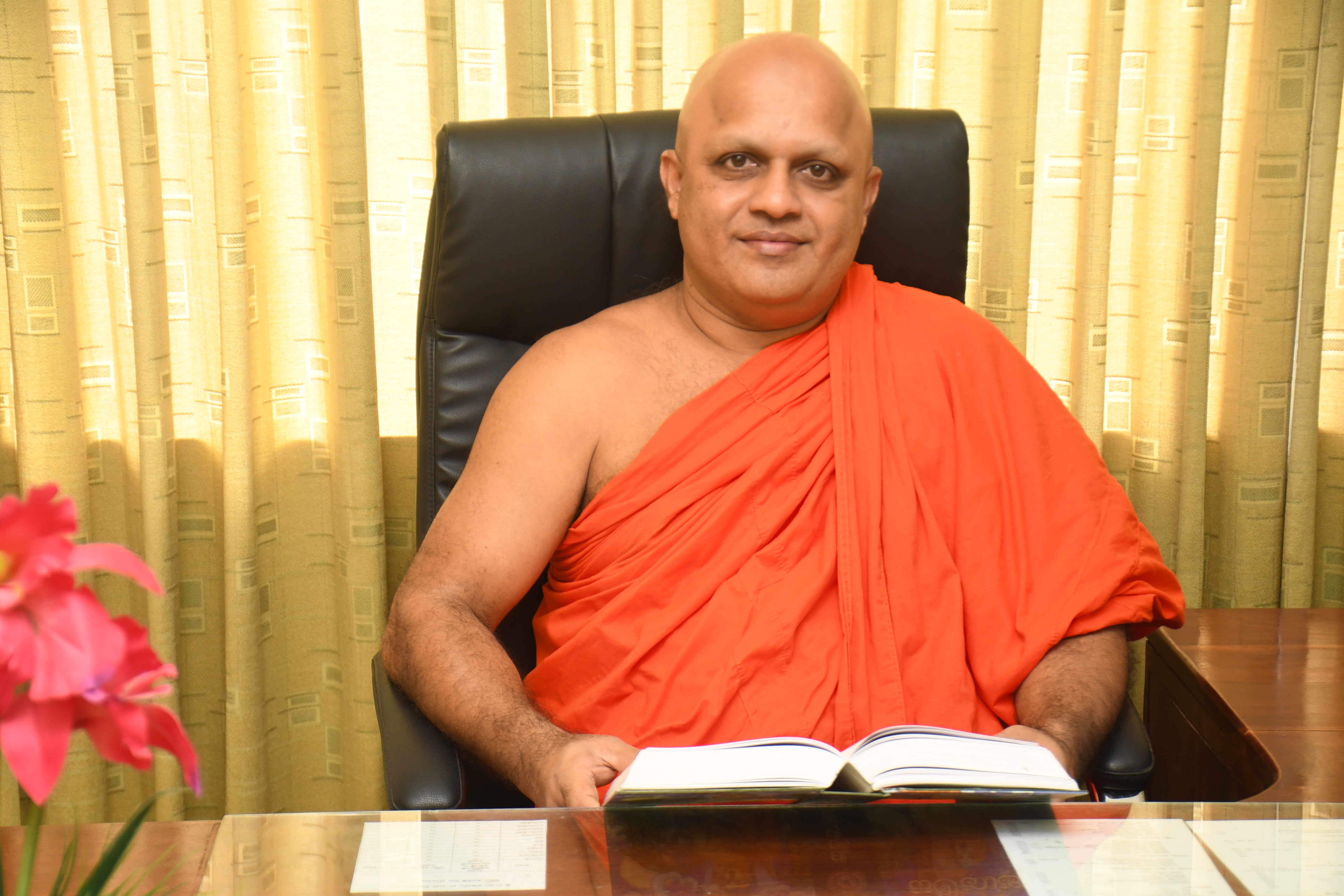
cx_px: 672
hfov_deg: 27.0
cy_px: 448
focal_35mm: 75
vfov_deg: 18.2
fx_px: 2800
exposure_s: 1/80
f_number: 4.8
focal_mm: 50
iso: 1000
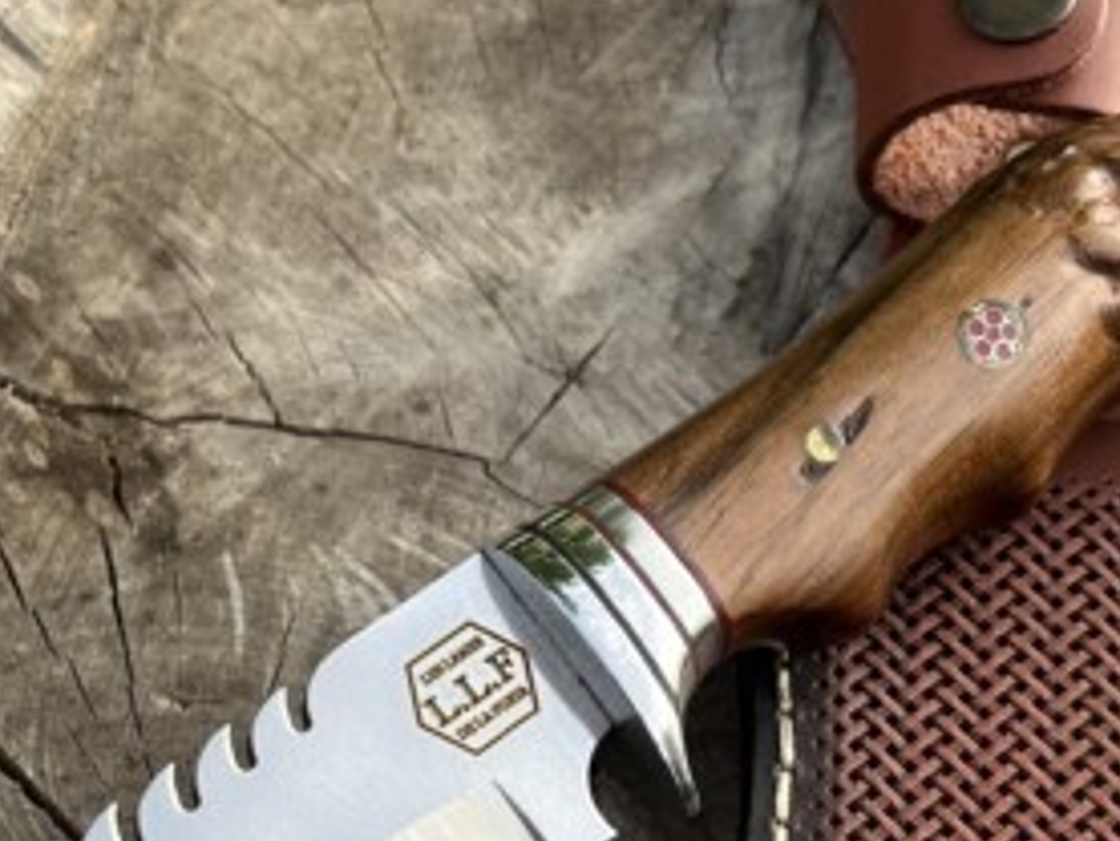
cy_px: 865
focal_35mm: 75
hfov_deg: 25.8
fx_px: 2428
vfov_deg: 19.0
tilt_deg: -58.1
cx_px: 352
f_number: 1.6
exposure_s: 1/878
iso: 50
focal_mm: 5.1
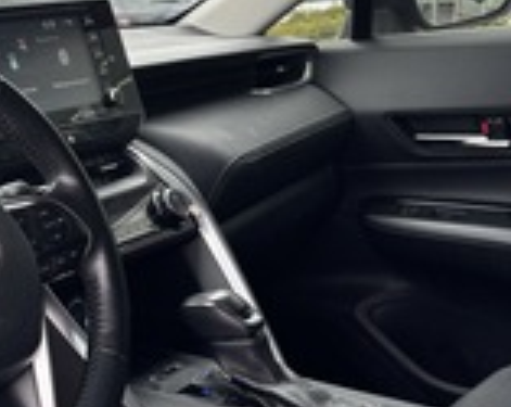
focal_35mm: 68
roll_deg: +1.9
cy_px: 132
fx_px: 1026
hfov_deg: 25.8
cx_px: -52
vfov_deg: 22.3
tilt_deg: -8.4
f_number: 1.6
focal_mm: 5.96
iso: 40
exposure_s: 1/170
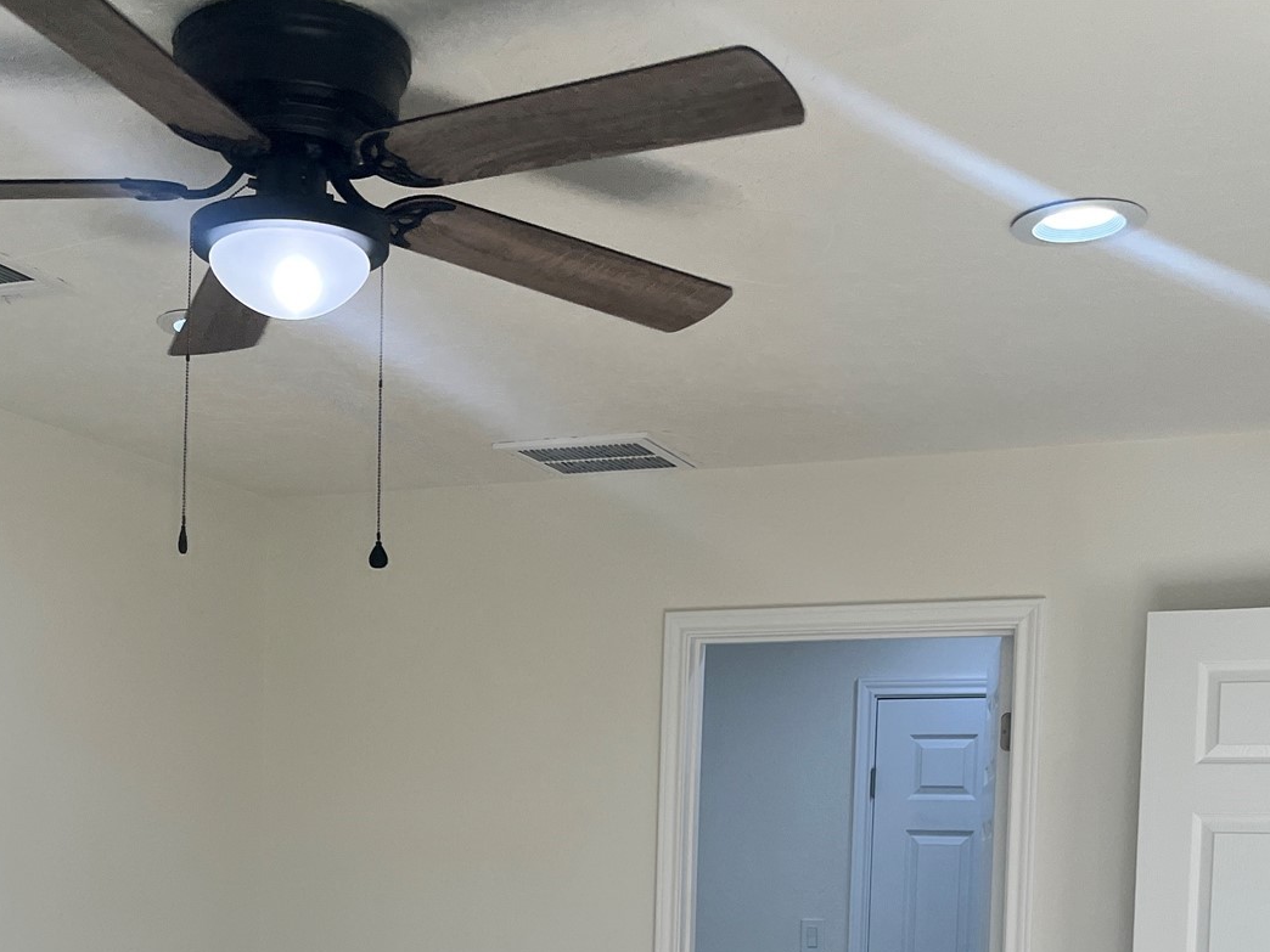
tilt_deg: -2.2
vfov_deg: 27.1
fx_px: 1871
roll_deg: -1.2
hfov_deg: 37.2
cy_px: 929
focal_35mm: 51
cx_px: 453
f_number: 1.6
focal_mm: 5.1
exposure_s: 1/313
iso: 50
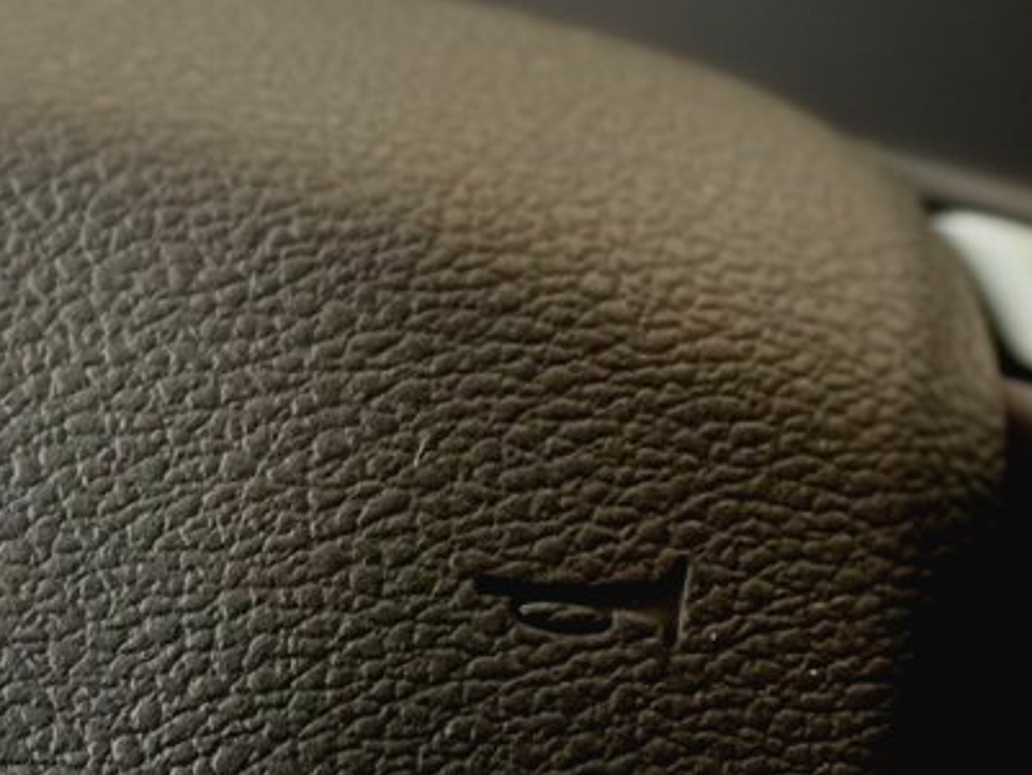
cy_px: 888
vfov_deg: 6.4
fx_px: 6859
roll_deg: -1.3
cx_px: 1346
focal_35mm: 230
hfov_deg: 8.5
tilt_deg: -18.5
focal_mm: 6.76
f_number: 1.78
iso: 125
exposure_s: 1/50
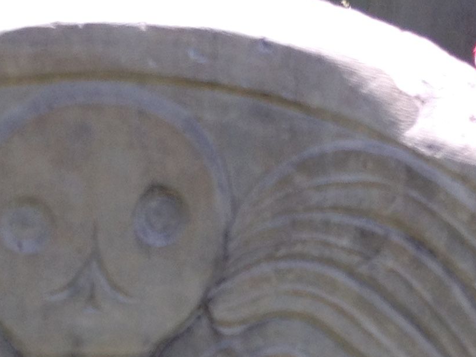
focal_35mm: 140
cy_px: 702
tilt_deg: -28.6
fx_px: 1925
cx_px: 101
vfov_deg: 9.9
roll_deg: -0.2
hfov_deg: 14.0
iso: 50
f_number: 2.4
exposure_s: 1/252
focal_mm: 4.28
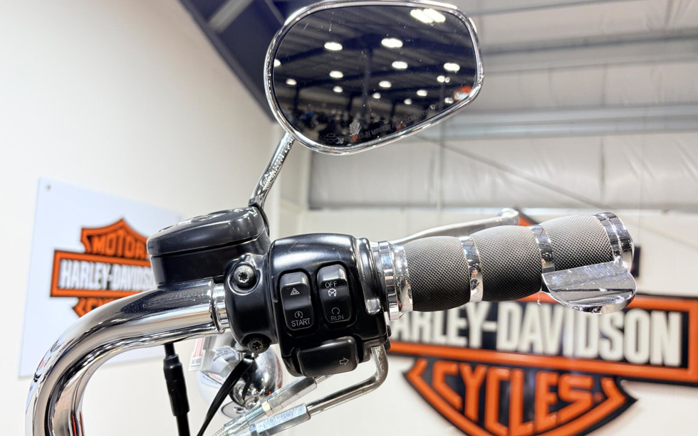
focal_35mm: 30
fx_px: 571
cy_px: 240
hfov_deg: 62.8
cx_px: 322
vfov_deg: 41.8
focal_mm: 5.96
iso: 50
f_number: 1.6
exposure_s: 1/120
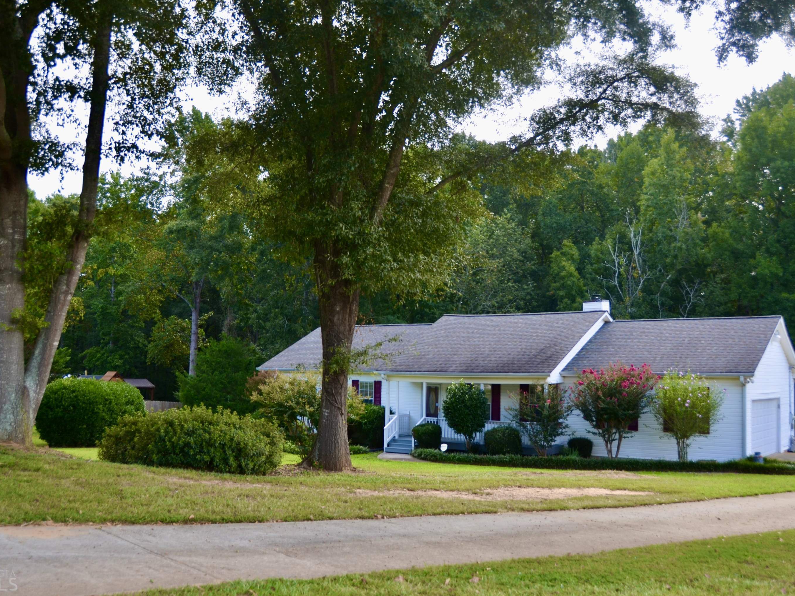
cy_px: 299
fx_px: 827
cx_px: 409
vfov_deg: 39.7
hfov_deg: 51.4
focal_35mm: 36
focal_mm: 22
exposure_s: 1/250
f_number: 4
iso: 110
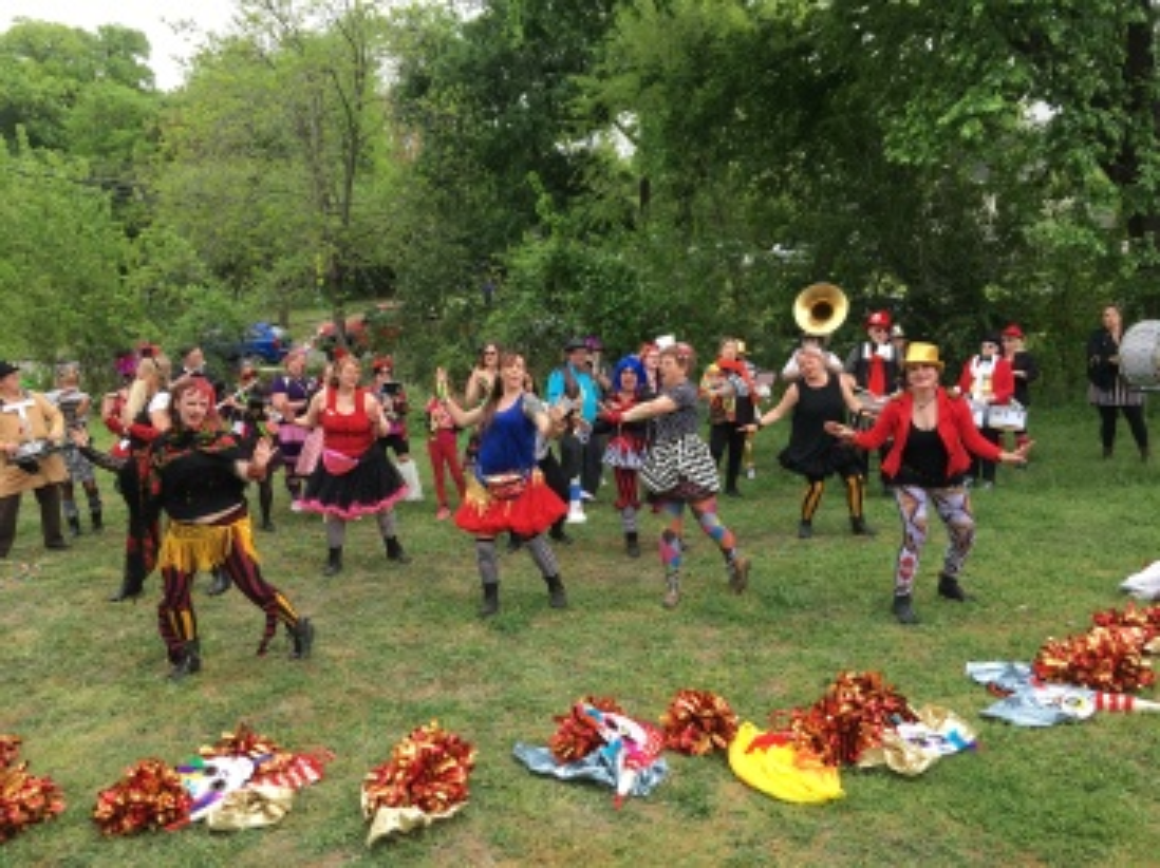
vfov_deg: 48.2
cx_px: 580
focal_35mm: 29
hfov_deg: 61.7
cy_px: 434
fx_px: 971
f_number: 2.2
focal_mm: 4.15
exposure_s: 1/224
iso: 25
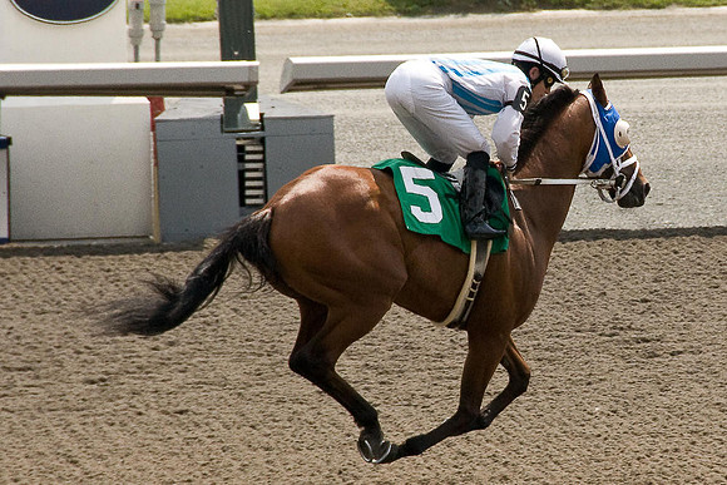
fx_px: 6059
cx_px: 364
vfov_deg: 4.6
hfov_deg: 6.9
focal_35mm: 300
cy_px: 242
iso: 800
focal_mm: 200
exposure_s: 1/1250
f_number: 11
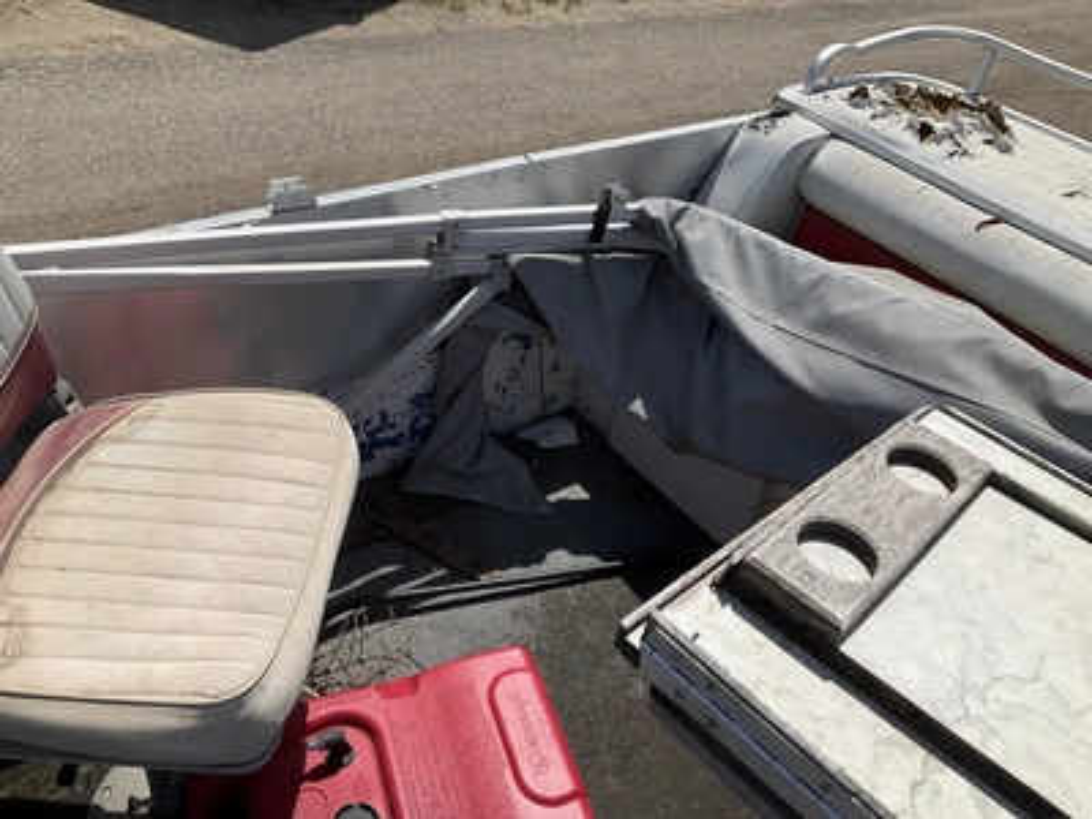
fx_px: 915
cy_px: 410
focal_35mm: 29
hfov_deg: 61.7
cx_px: 546
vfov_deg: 48.2
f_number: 1.8
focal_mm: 3
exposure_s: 1/3125
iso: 25
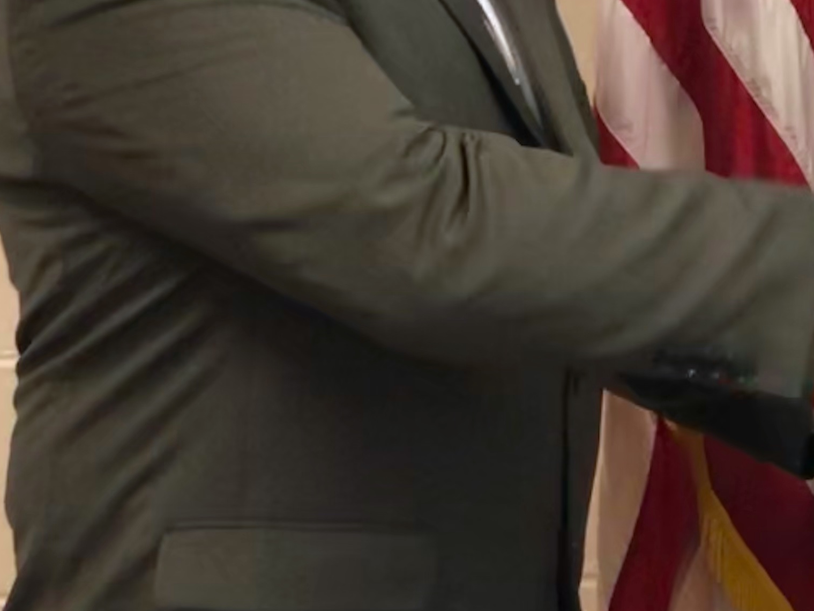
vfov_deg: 10.7
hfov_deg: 13.9
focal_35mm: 138
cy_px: 193
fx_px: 3245
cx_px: 970
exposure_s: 1/40
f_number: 2.4
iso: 100
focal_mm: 6
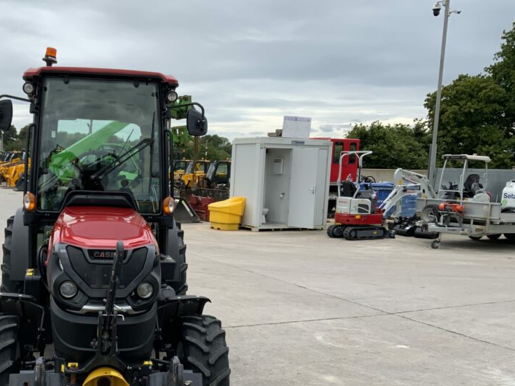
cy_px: 257
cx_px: 144
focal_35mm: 42
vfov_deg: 34.0
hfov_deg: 43.7
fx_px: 625
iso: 16
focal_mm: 3
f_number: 1.8
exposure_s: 1/1055
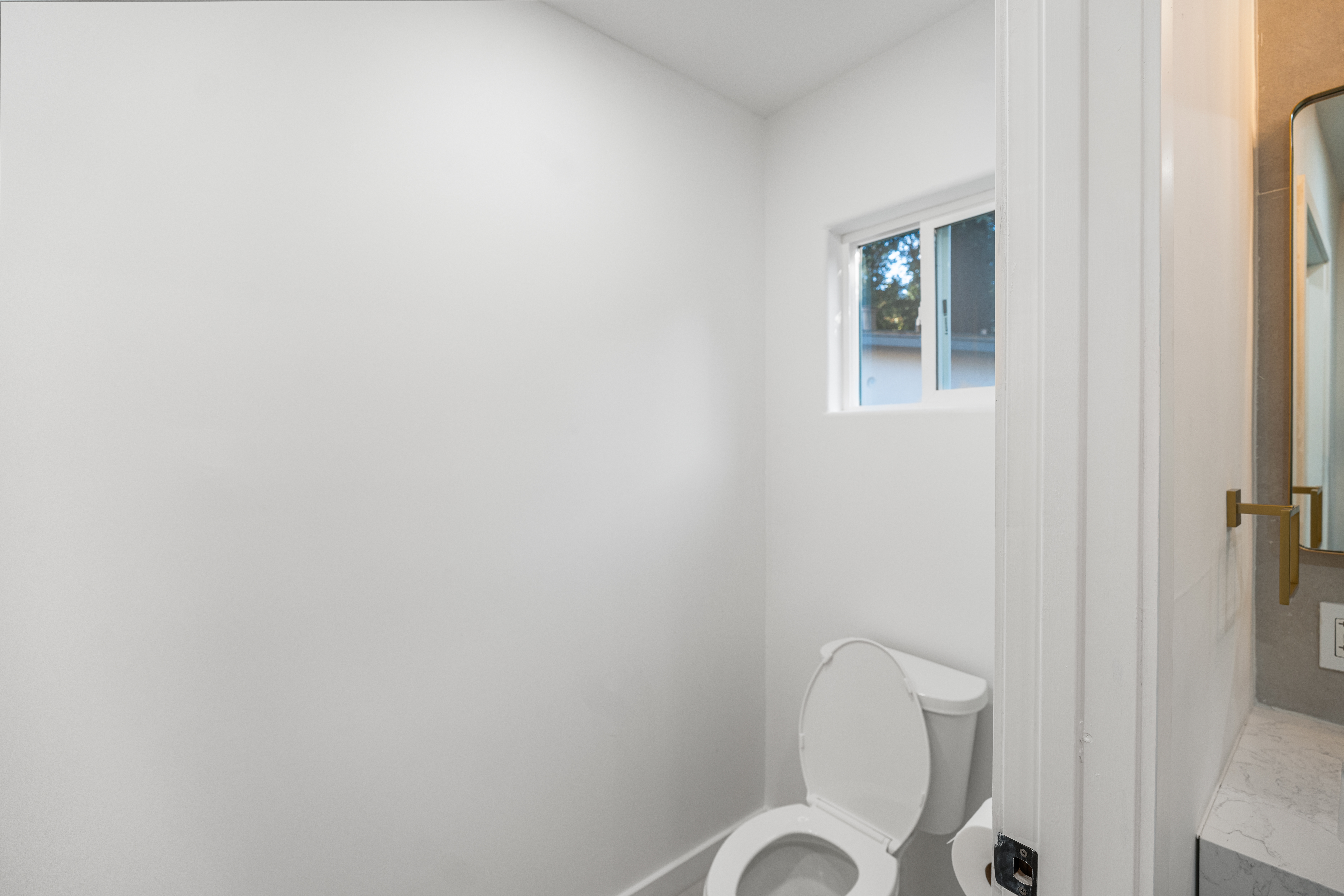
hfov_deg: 96.7
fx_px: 597
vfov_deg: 73.7
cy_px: 448
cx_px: 672
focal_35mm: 16
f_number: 4
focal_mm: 16
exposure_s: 1/25
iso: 400
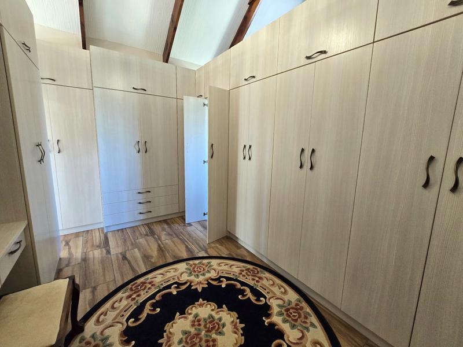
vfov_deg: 89.9
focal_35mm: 13
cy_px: 174
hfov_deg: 106.2
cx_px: 232
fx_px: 174
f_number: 2.2
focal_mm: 2.2
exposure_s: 1/50.3
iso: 400
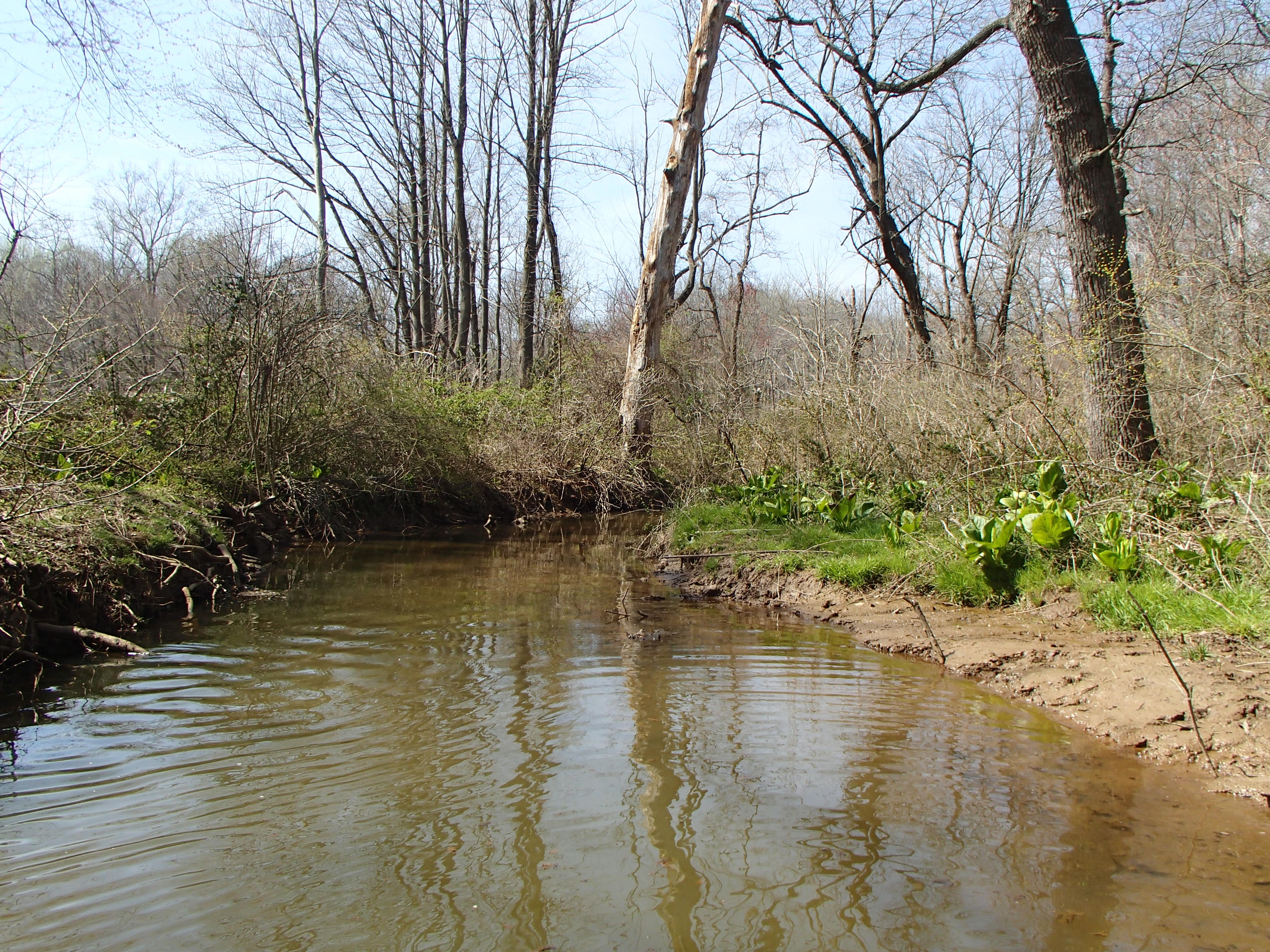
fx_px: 1027
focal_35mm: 28
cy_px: 476
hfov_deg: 63.4
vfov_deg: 49.7
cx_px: 635
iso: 100
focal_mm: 5
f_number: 3.9
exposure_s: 1/500
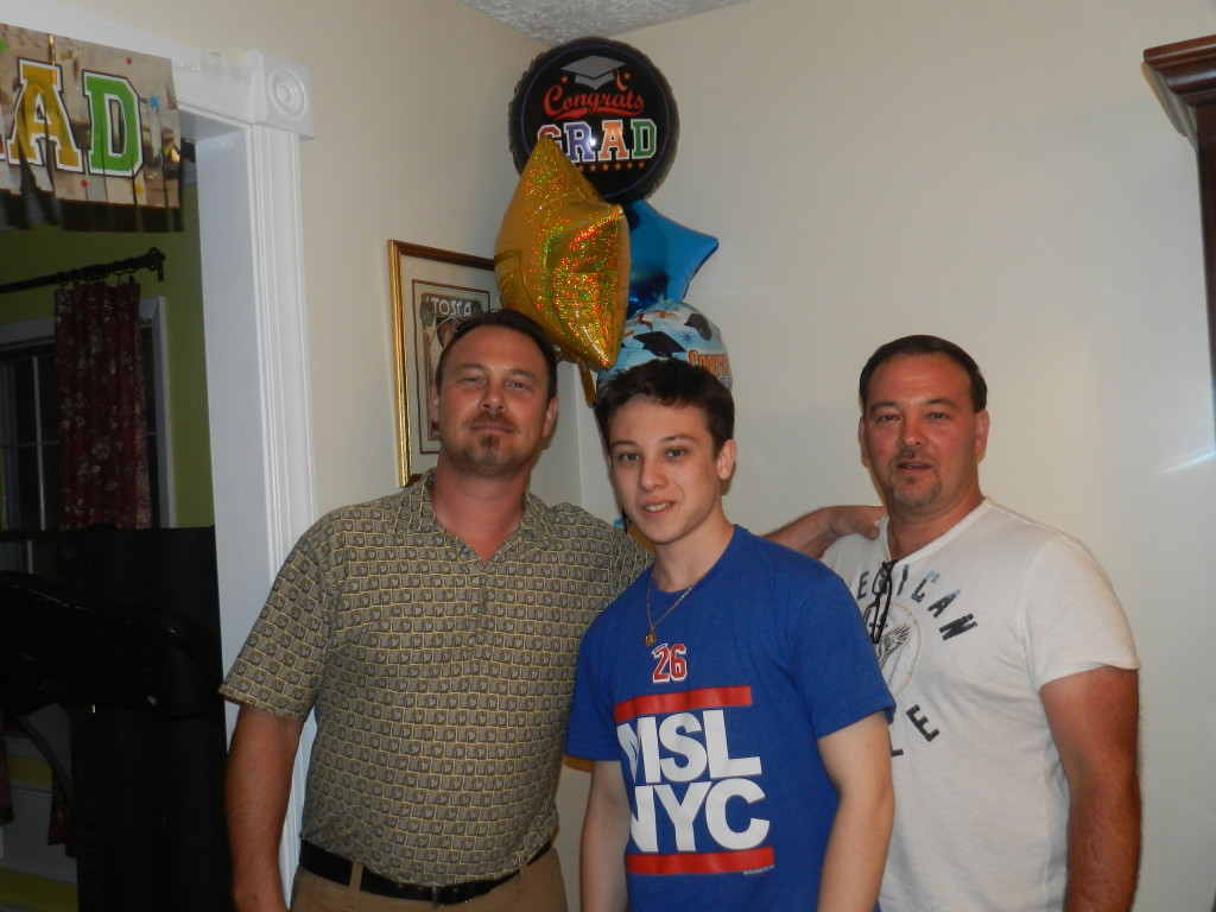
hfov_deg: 56.8
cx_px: 608
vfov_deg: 44.2
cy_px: 456
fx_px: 1124
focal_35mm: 32
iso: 200
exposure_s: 1/30
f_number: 3.7
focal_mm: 5.6
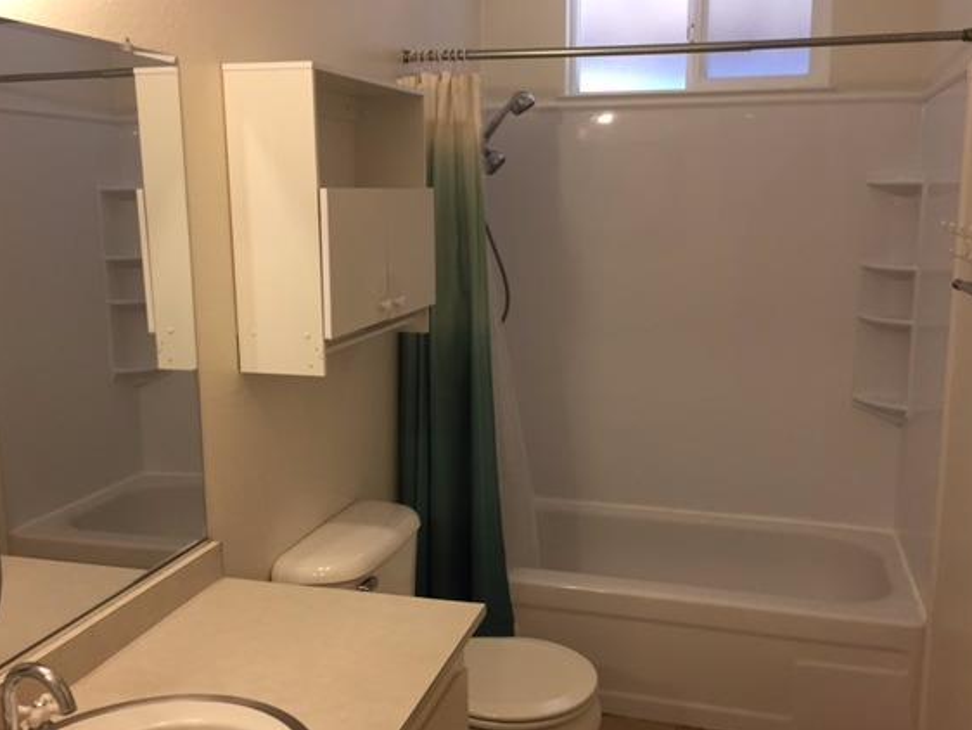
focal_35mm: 33
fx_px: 927
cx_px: 521
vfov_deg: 43.0
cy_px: 346
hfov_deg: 55.3
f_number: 2.2
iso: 50
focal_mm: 4.15
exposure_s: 1/30
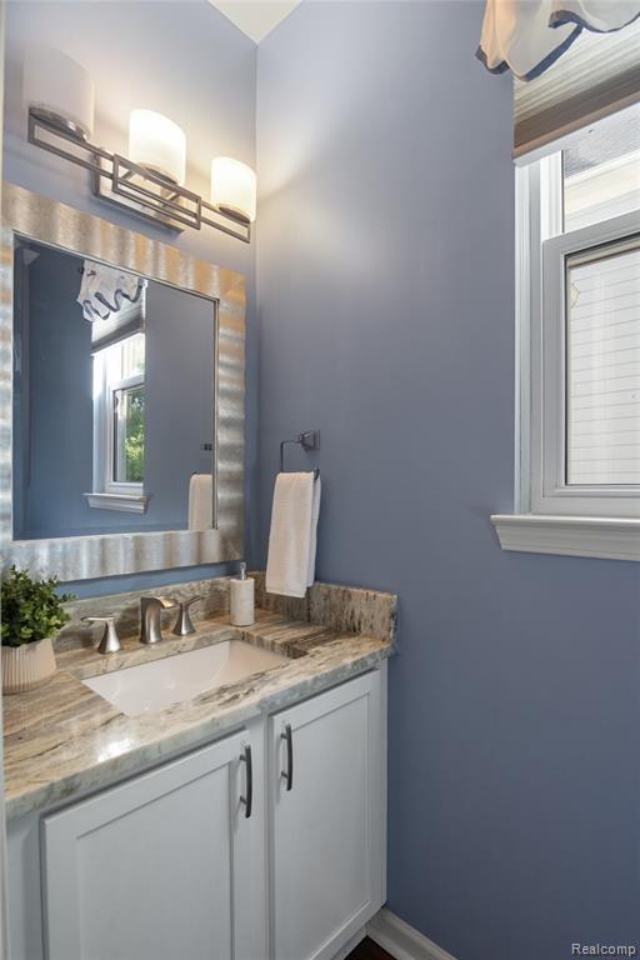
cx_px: 320
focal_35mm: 30
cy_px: 480
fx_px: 800
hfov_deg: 43.6
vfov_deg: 61.9
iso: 320
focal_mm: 30
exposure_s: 1/6
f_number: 9
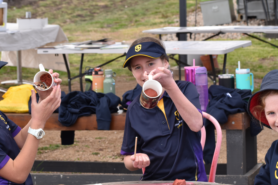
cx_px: 141
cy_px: 109
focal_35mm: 136
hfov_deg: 15.1
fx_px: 1050
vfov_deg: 10.1
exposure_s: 1/250
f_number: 8
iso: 400
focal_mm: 72
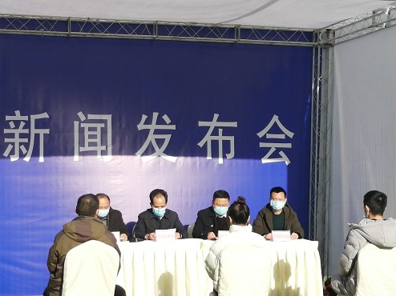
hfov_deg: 23.6
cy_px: 147
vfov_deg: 17.8
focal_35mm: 83
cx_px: 196
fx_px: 949
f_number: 1.8
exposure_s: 1/704
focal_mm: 3.62
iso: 50
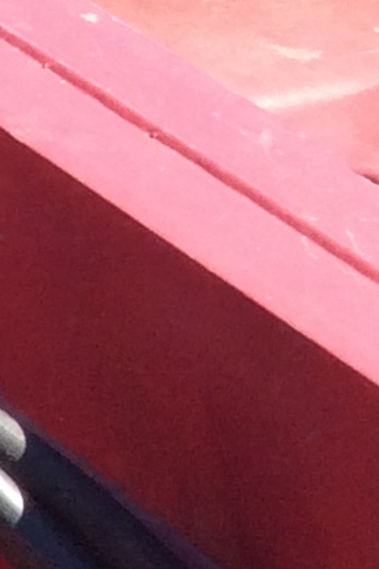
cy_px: 900
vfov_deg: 9.6
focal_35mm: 208
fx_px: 3284
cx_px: -1347
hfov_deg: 5.4
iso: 32
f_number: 2.4
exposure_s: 1/430
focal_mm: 3.3
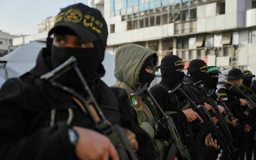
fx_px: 295
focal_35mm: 42
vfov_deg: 30.3
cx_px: 134
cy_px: 90
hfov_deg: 46.9
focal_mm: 38.3
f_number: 2.8
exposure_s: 1/1600
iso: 200
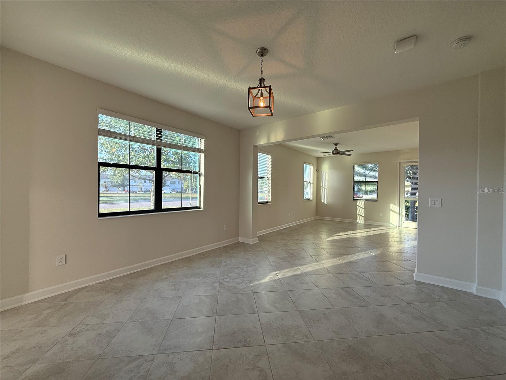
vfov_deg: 85.7
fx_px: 205
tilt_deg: +0.5
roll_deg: -0.8
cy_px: 190
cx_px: 253
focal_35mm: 14
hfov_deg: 102.1
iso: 64
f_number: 2.2
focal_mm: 2.22
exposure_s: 1/120
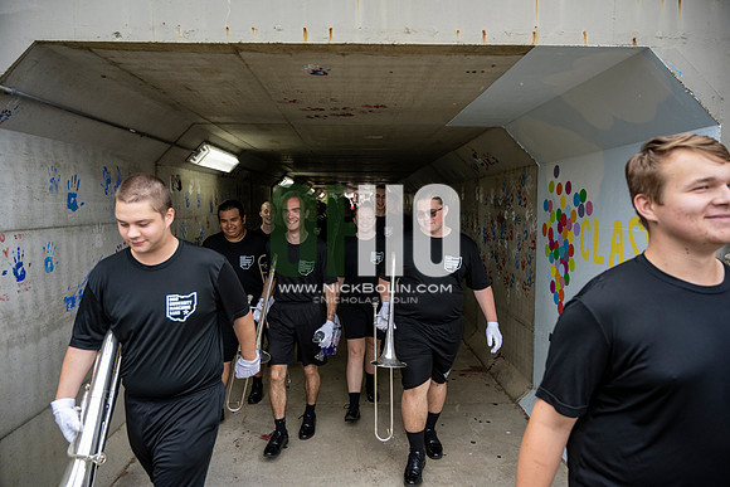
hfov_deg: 73.7
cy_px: 244
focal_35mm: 24
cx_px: 365
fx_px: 487
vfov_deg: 53.2
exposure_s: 1/800
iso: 800
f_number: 4
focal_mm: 24
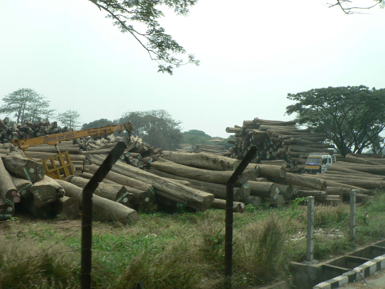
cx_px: 192
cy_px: 144
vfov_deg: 36.0
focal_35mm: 40
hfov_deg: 46.8
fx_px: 445
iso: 100
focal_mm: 6.6
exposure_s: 1/200
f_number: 5.6
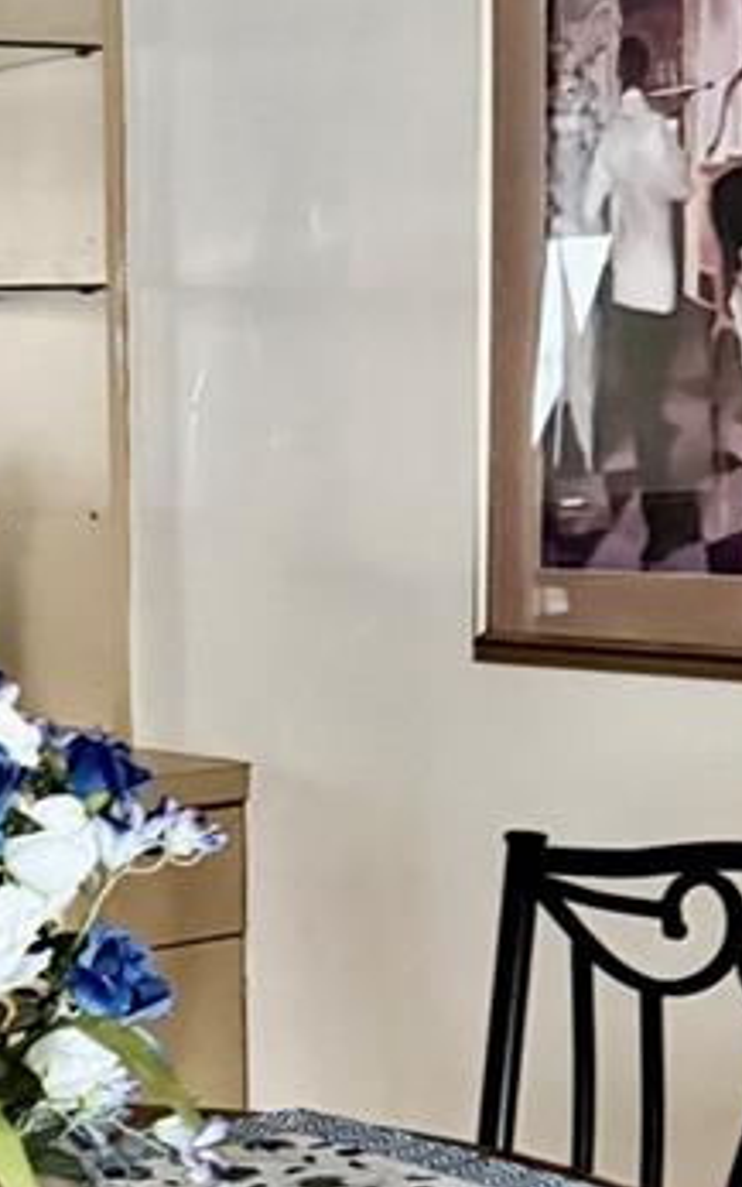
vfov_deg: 22.9
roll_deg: +3.6
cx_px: -27
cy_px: 1081
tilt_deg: -13.0
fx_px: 2846
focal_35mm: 88
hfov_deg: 14.6
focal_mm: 6.76
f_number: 1.78
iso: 1000
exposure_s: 1/31
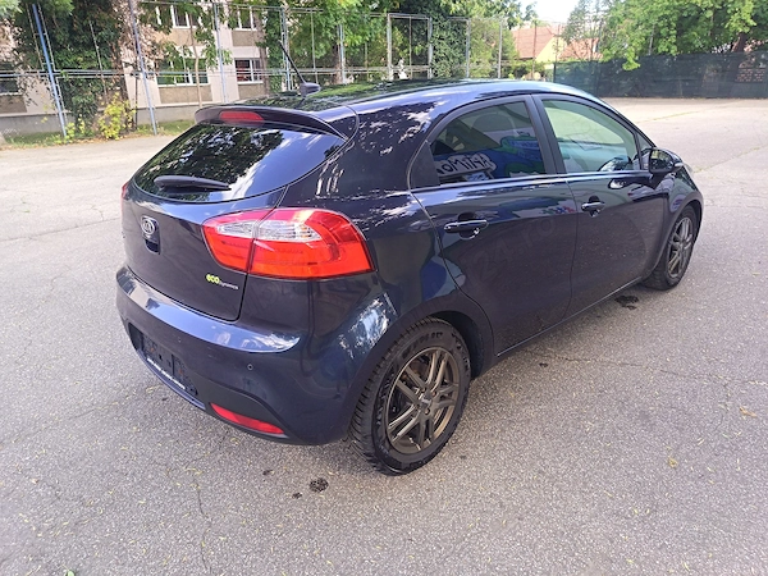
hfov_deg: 71.6
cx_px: 384
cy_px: 288
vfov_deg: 56.8
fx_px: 532
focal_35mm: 24
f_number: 1.75
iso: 358
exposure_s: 1/100
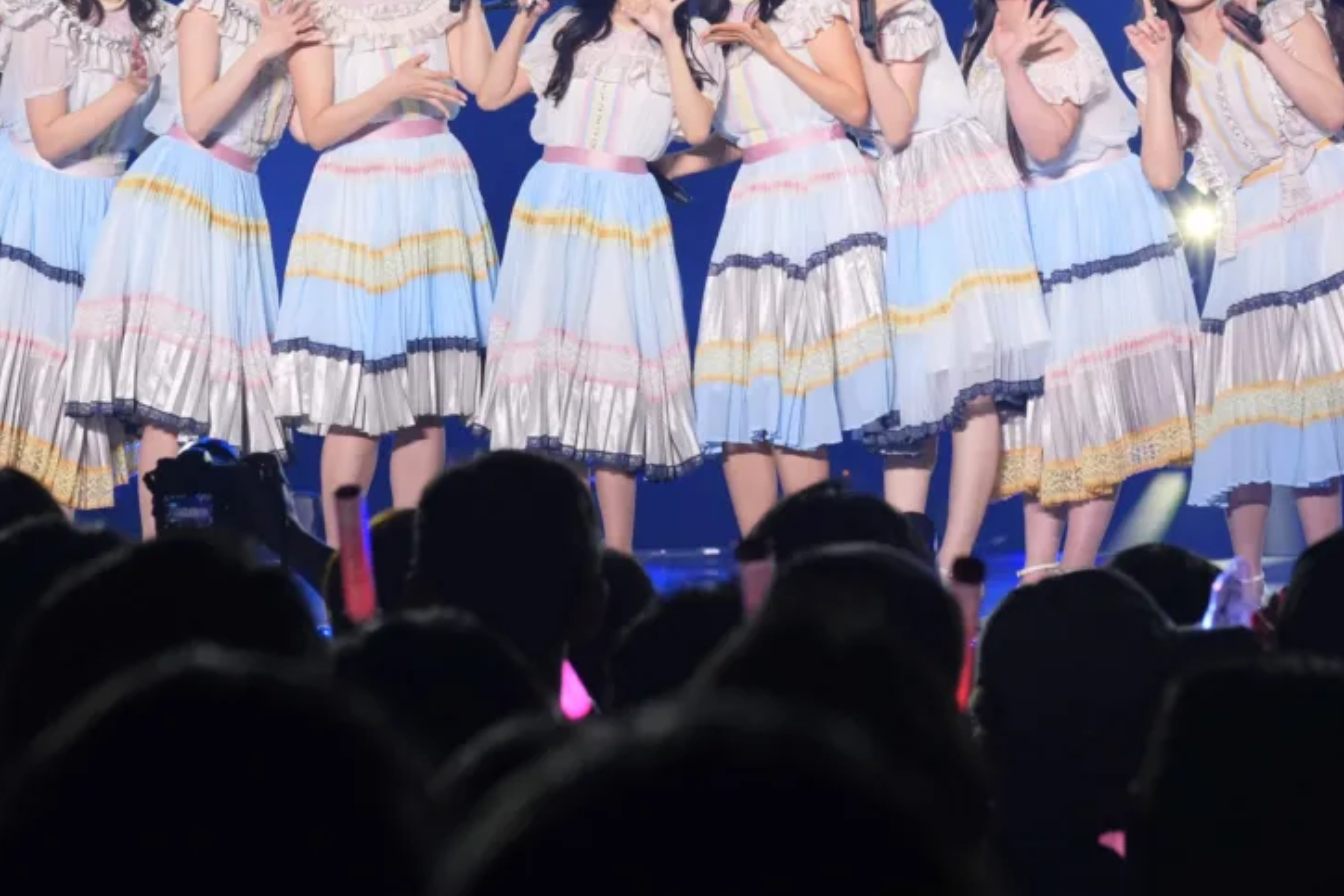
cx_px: 518
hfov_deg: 8.7
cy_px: 165
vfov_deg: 5.8
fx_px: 8880
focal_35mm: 238
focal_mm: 143.5
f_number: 9
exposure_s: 1/640
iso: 1600
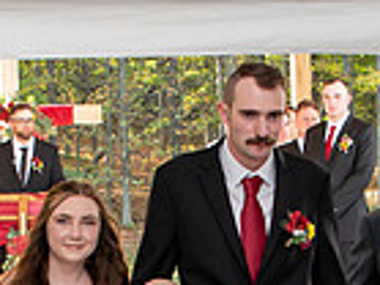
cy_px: 409
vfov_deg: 11.5
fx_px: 1360
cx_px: 152
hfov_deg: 15.9
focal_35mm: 124
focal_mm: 24
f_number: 4
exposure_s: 1/160
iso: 250
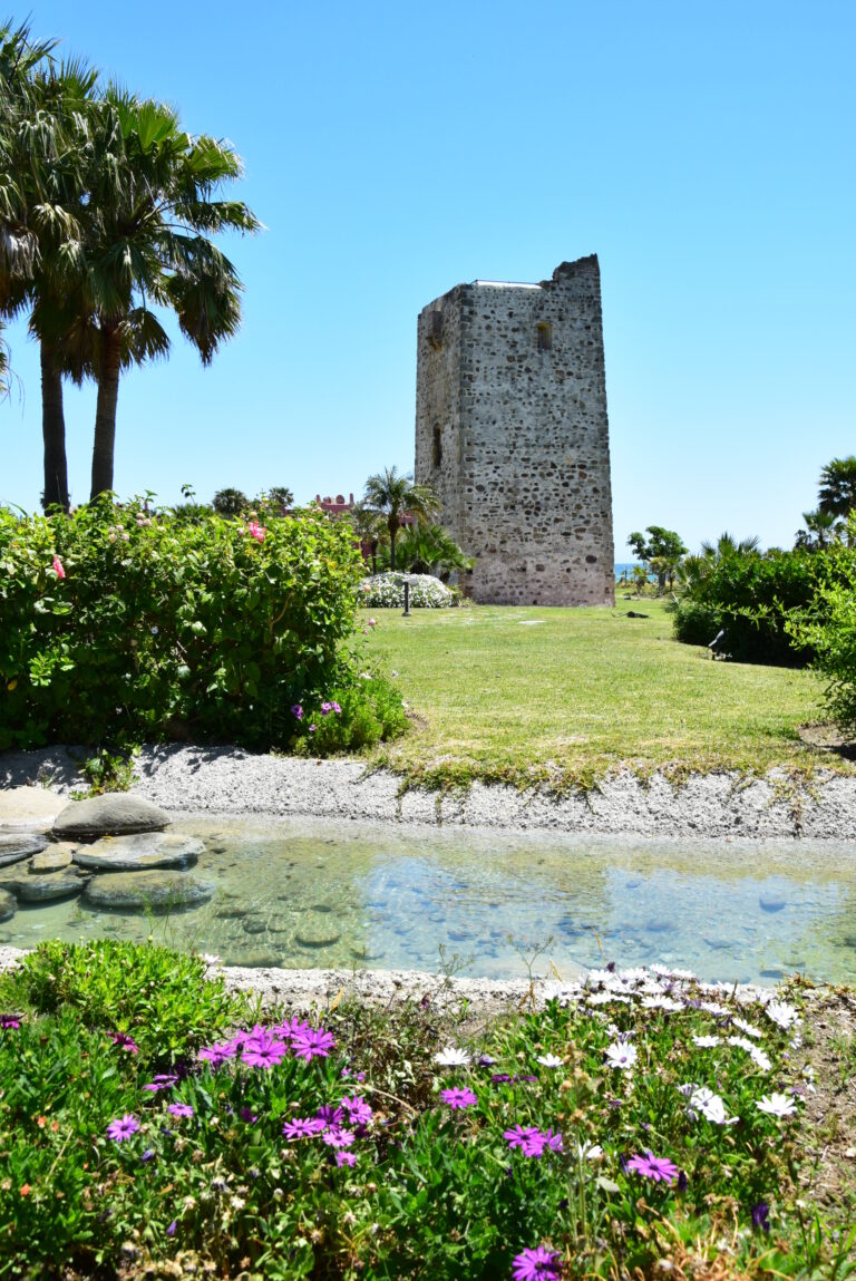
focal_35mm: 36
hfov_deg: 36.9
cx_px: 428
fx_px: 1282
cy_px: 640
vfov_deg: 53.1
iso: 400
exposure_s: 1/500
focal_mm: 24
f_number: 11
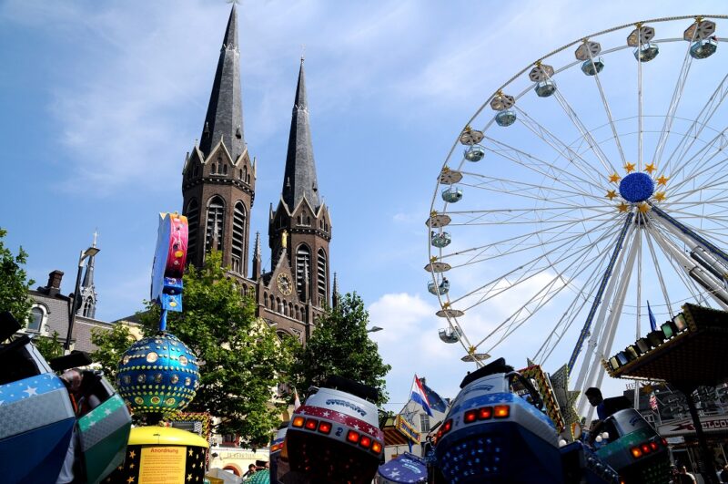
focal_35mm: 26
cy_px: 242
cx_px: 364
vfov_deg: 50.3
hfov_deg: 70.5
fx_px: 515
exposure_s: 1/320
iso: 200
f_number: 10
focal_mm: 17
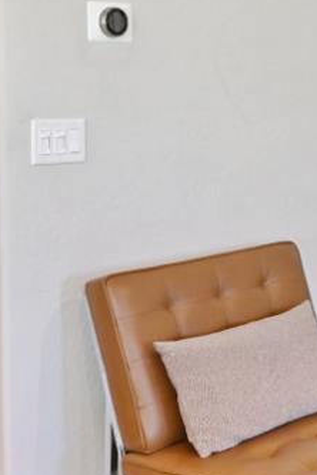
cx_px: 390
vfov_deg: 24.8
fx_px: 1070
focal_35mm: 81
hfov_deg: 16.1
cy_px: 133
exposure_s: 1/125
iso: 1800
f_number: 4
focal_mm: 18
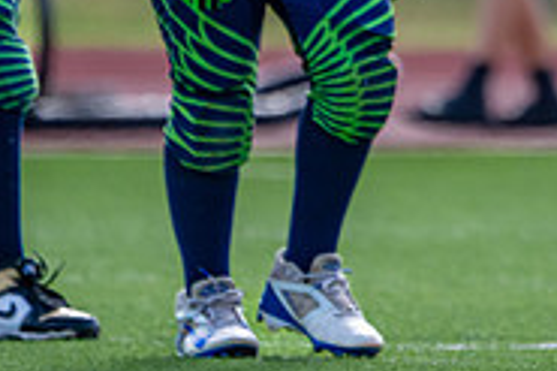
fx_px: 22538
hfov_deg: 1.4
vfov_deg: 0.9
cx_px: 708
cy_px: -233
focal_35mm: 1458
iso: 800
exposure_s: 1/2500
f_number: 5.6
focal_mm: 400
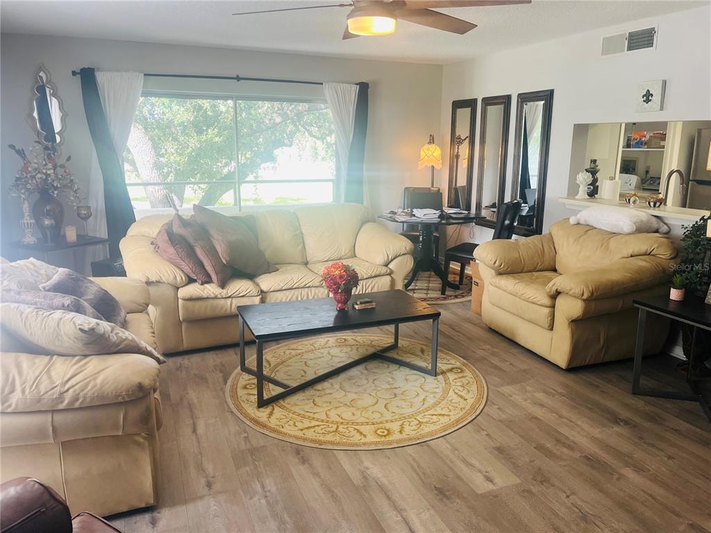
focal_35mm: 26
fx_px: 534
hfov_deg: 67.3
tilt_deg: -12.5
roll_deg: +0.6
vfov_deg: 53.1
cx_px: 356
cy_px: 266
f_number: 1.6
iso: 80
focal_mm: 5.1
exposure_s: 1/122
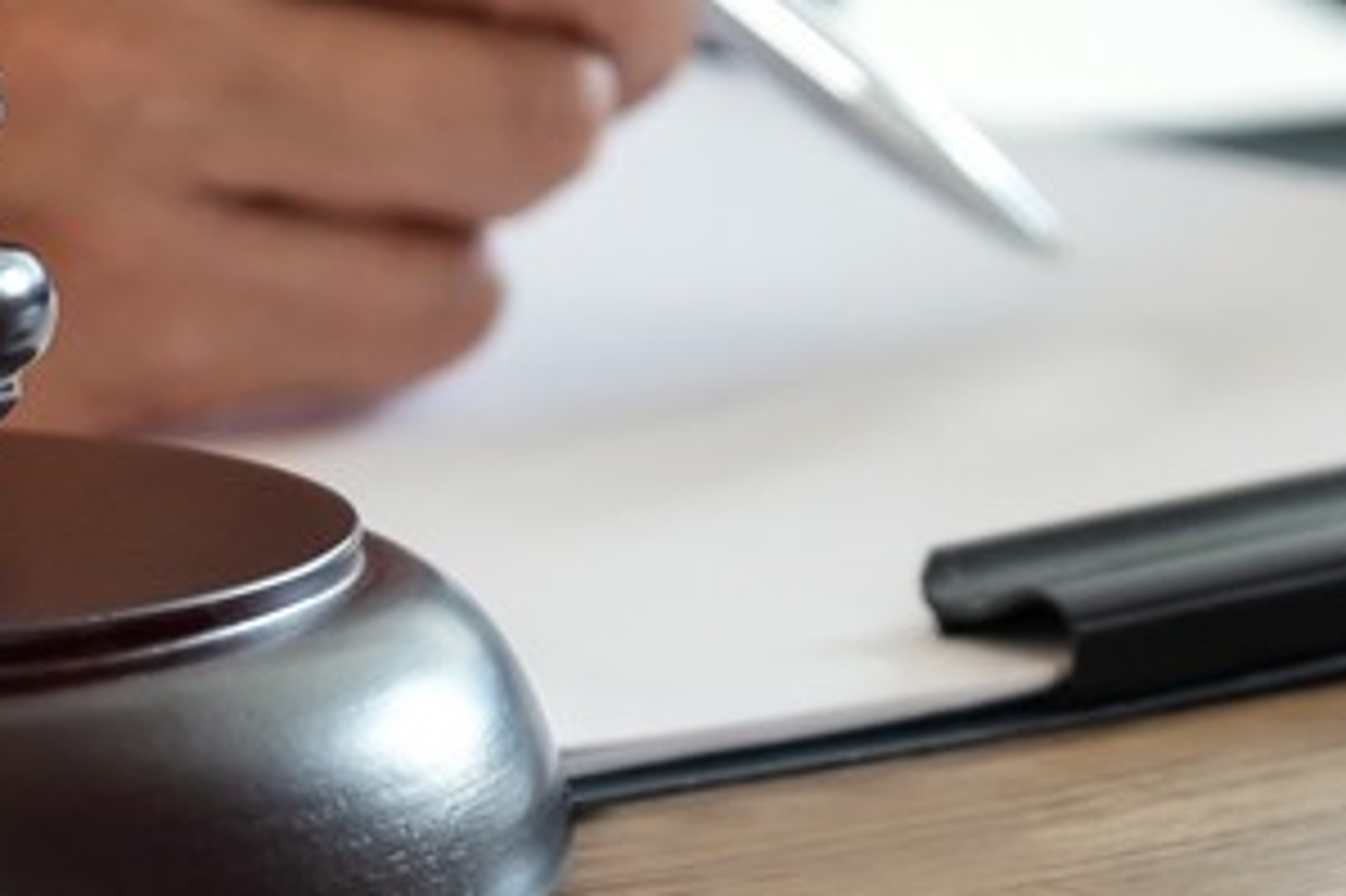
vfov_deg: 7.7
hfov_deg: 11.6
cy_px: -261
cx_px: 1179
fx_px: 6577
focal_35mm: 176
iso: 320
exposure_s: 1/80
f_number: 3.2
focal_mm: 28.9
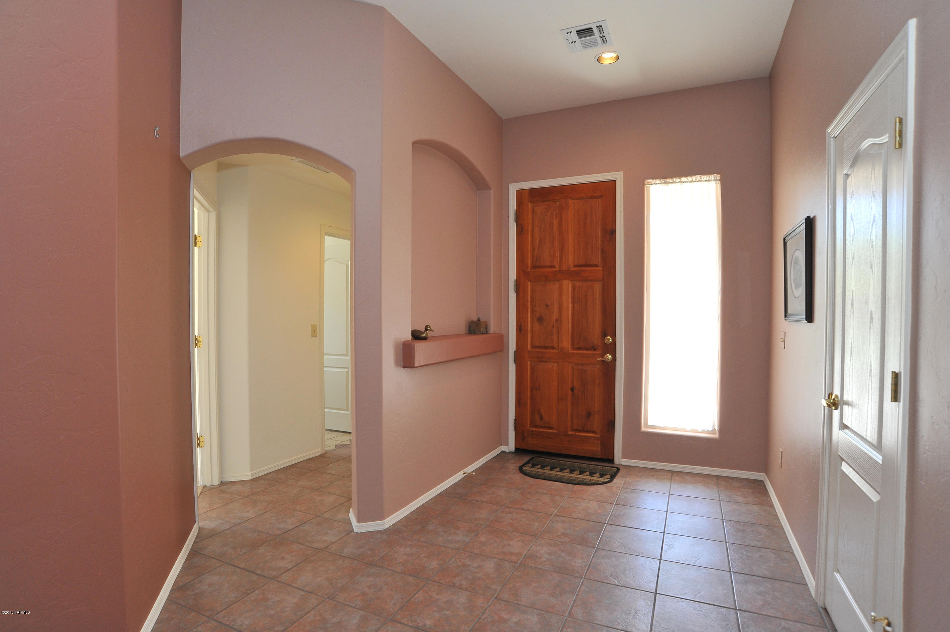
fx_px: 475
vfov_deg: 67.3
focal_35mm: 18
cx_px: 475
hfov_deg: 90.0
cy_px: 316
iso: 1000
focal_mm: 18
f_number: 8
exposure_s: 1/30
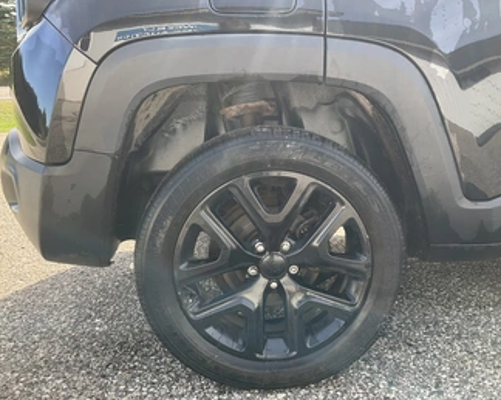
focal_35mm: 35
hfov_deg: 51.4
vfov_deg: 42.2
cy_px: 199
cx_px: 278
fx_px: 519
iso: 20
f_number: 1.8
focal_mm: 3
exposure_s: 1/203
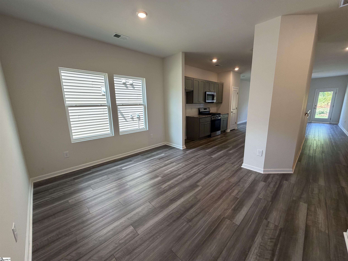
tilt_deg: -11.2
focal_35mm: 14
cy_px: 130
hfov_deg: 102.1
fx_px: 141
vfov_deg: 85.7
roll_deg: +2.0
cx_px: 174
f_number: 2.2
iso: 125
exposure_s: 1/120
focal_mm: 2.22
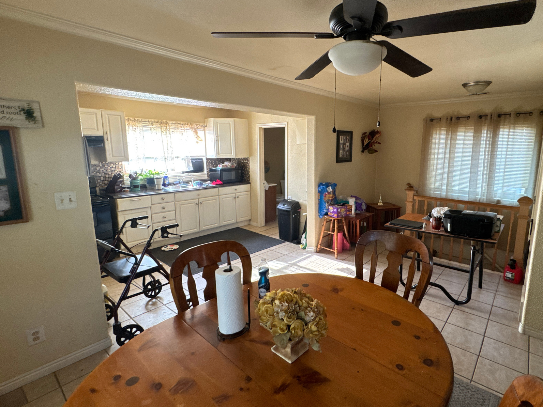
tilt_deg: -9.4
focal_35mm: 18
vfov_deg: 71.6
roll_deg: -2.1
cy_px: 197
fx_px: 282
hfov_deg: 87.3
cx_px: 307
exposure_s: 1/99
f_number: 2.2
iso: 250
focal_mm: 2.22
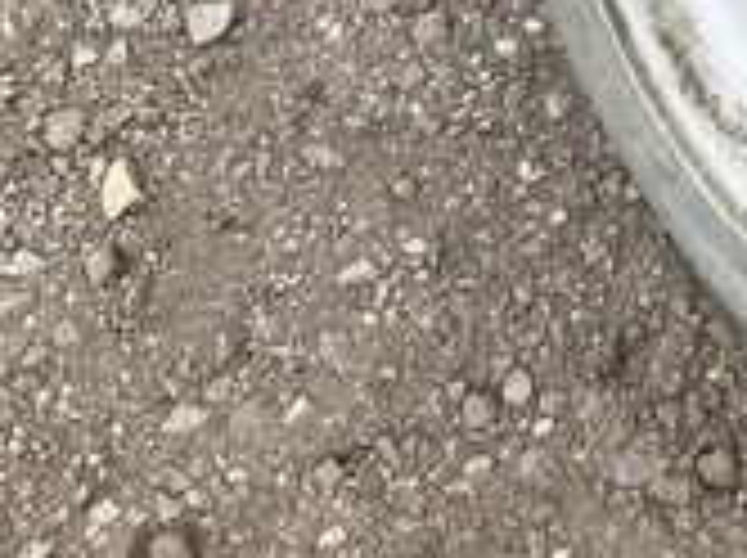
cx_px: 891
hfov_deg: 25.1
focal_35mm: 70
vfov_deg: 20.4
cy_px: 14
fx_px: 1508
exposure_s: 1/432
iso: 25
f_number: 1.8
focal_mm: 3
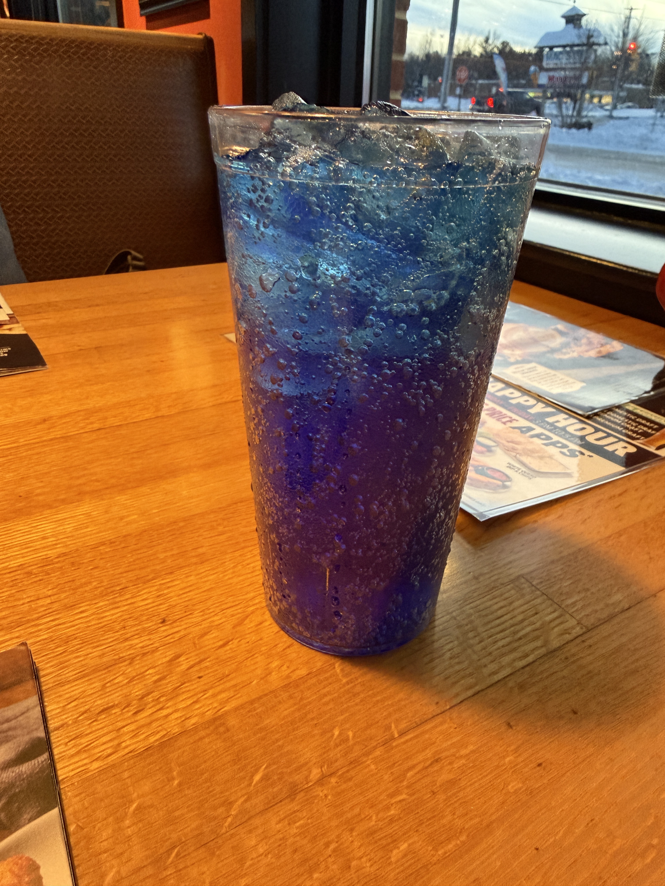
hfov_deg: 56.8
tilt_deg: -24.6
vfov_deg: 71.6
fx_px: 615
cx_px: 332
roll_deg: -2.4
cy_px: 443
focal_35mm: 24
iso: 500
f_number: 2.2
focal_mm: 2.22
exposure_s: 1/60
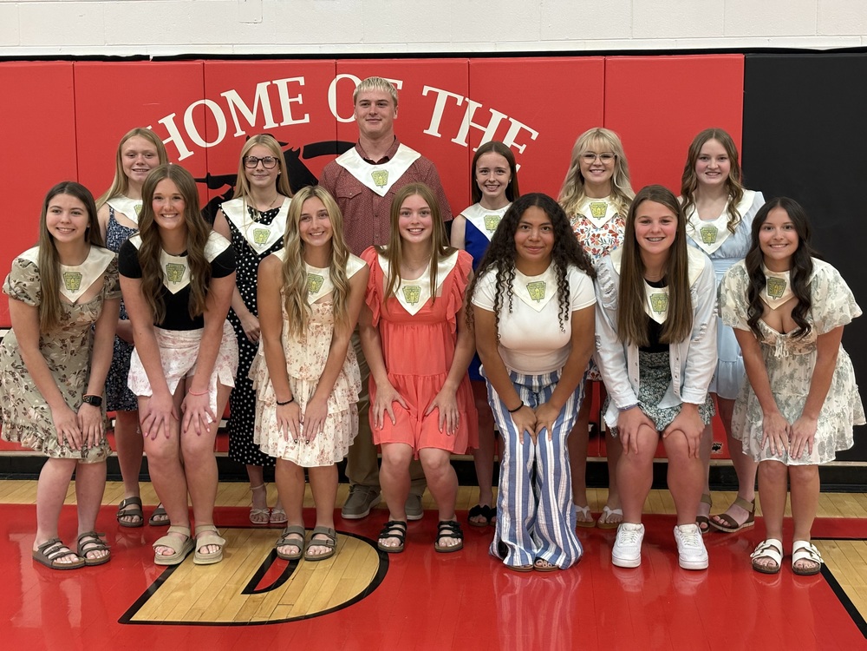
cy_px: 326
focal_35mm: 52
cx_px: 434
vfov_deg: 28.0
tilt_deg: -7.1
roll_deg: +1.0
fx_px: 1302
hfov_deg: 36.8
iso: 160
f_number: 1.6
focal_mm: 5.96
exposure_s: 1/40
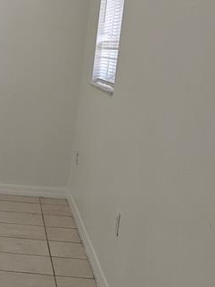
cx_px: -116
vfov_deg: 22.0
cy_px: 219
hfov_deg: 15.4
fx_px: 729
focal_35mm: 88
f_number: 1.8
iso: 64
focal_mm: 5.59
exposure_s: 1/120
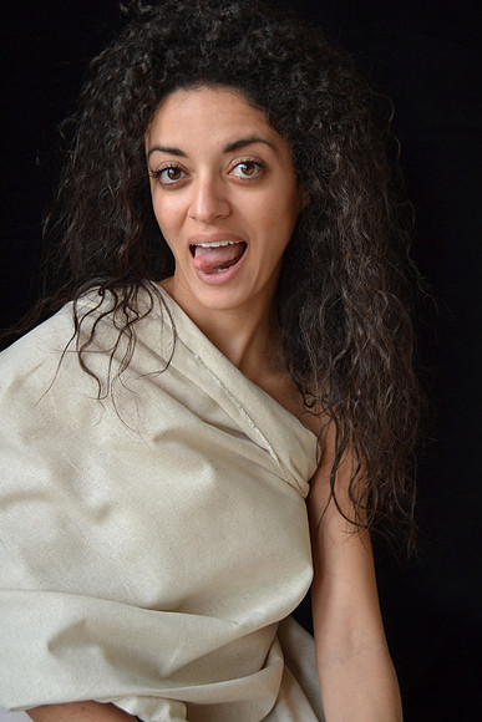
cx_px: 241
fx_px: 903
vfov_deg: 43.6
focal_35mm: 45
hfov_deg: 29.9
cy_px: 361
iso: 400
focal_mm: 30
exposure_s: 1/60
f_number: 4.5
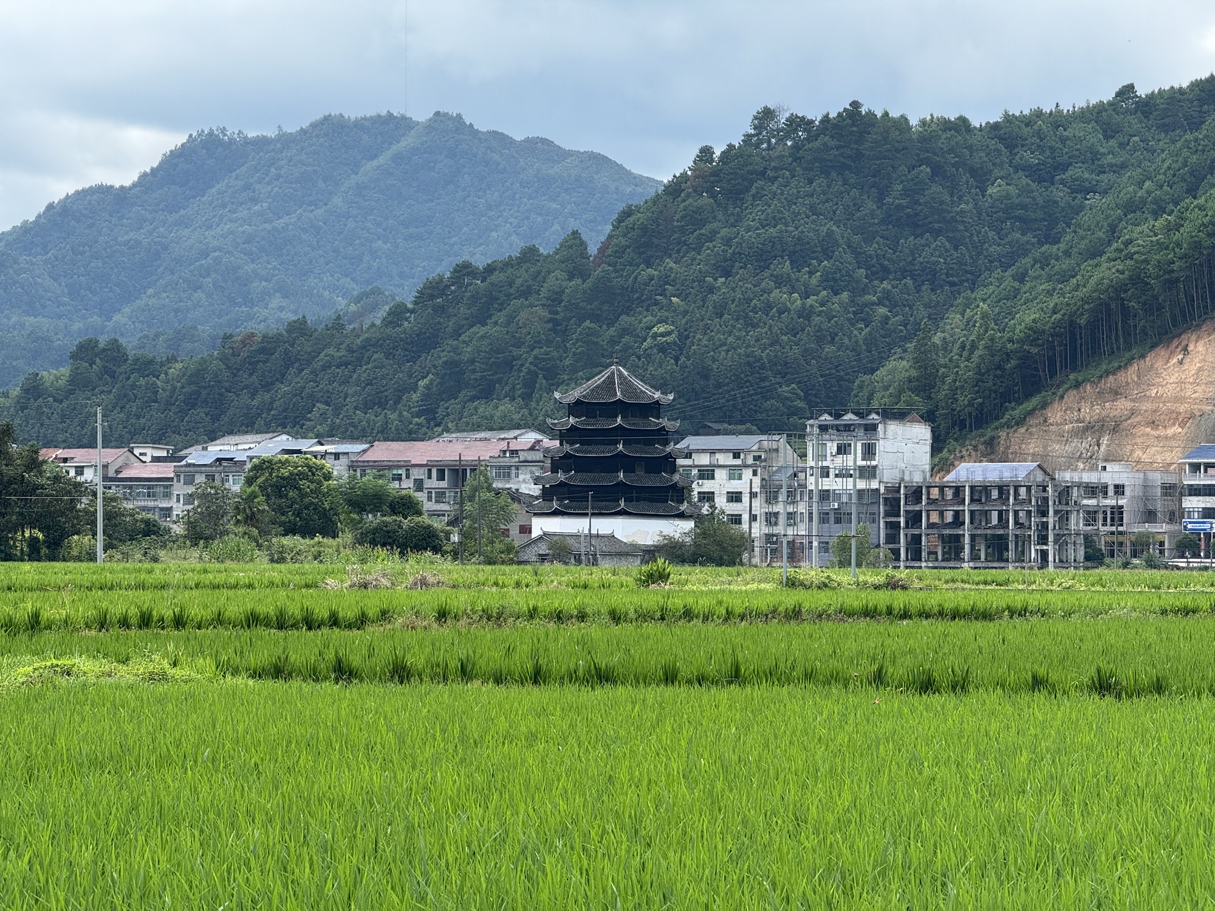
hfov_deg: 16.4
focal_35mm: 120
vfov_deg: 12.3
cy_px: 456
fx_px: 4212
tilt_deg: +2.4
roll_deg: -0.1
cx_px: 608
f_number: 2.8
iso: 50
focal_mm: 15.66
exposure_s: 1/461
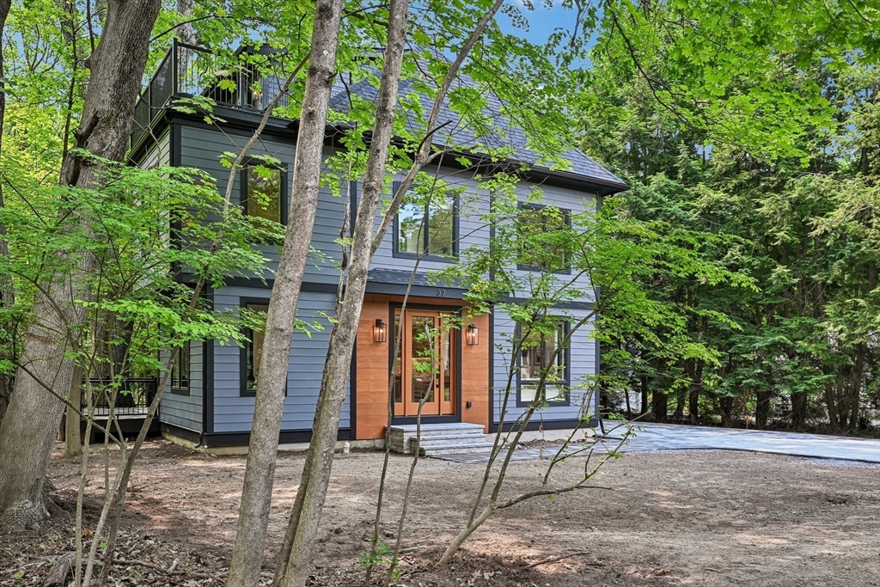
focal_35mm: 28
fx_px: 684
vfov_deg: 46.4
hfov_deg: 65.5
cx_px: 440
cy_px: 294
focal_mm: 28
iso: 400
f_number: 8
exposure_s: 1/100
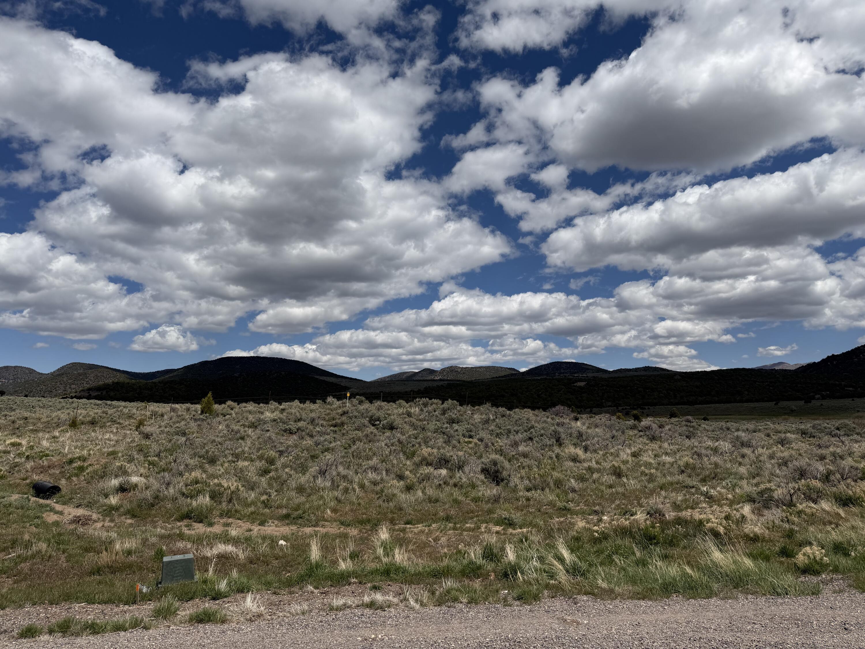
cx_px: 432
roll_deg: +1.2
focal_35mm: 24
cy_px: 324
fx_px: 600
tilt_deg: +7.6
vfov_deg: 56.8
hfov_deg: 71.6
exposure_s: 1/11905
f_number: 1.78
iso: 80
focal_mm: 6.76
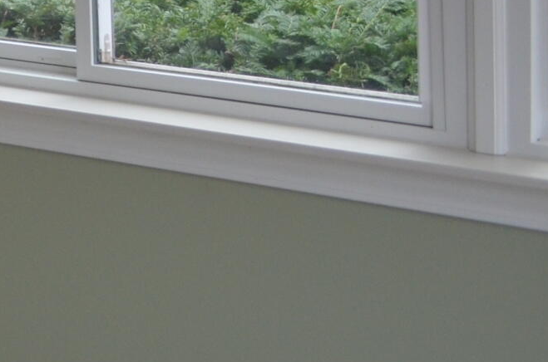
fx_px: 1868
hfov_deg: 13.4
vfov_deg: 10.6
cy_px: -243
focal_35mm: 123
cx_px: -657
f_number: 4
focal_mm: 18
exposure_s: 1/60
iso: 640
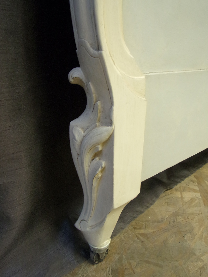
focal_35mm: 26
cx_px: 108
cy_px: 133
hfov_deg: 53.0
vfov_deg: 67.3
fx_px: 208
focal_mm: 4.3
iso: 200
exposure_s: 1/24
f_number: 3.3
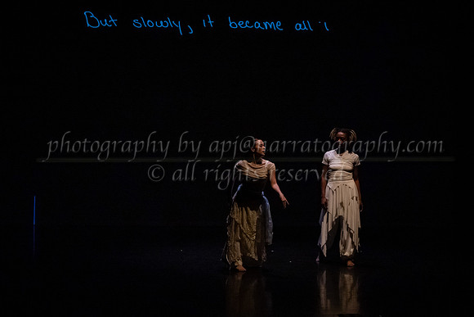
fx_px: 797
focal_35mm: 61
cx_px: 254
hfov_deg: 33.1
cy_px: 168
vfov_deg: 22.4
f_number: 4
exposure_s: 1/400
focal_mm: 52
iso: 6400
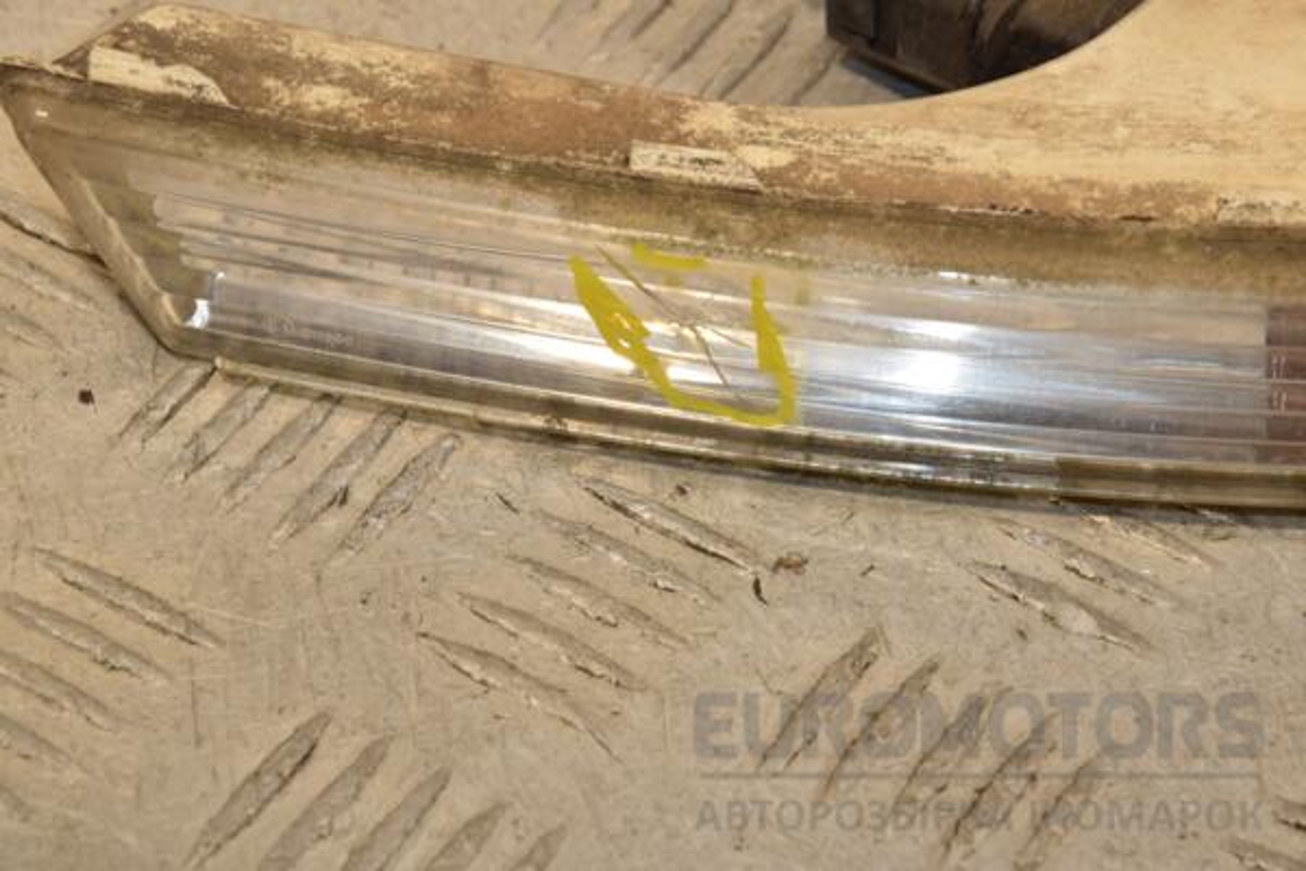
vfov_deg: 8.7
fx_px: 5713
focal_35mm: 158
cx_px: 653
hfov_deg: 13.0
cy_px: 436
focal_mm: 105
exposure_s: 1/200
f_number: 11
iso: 800
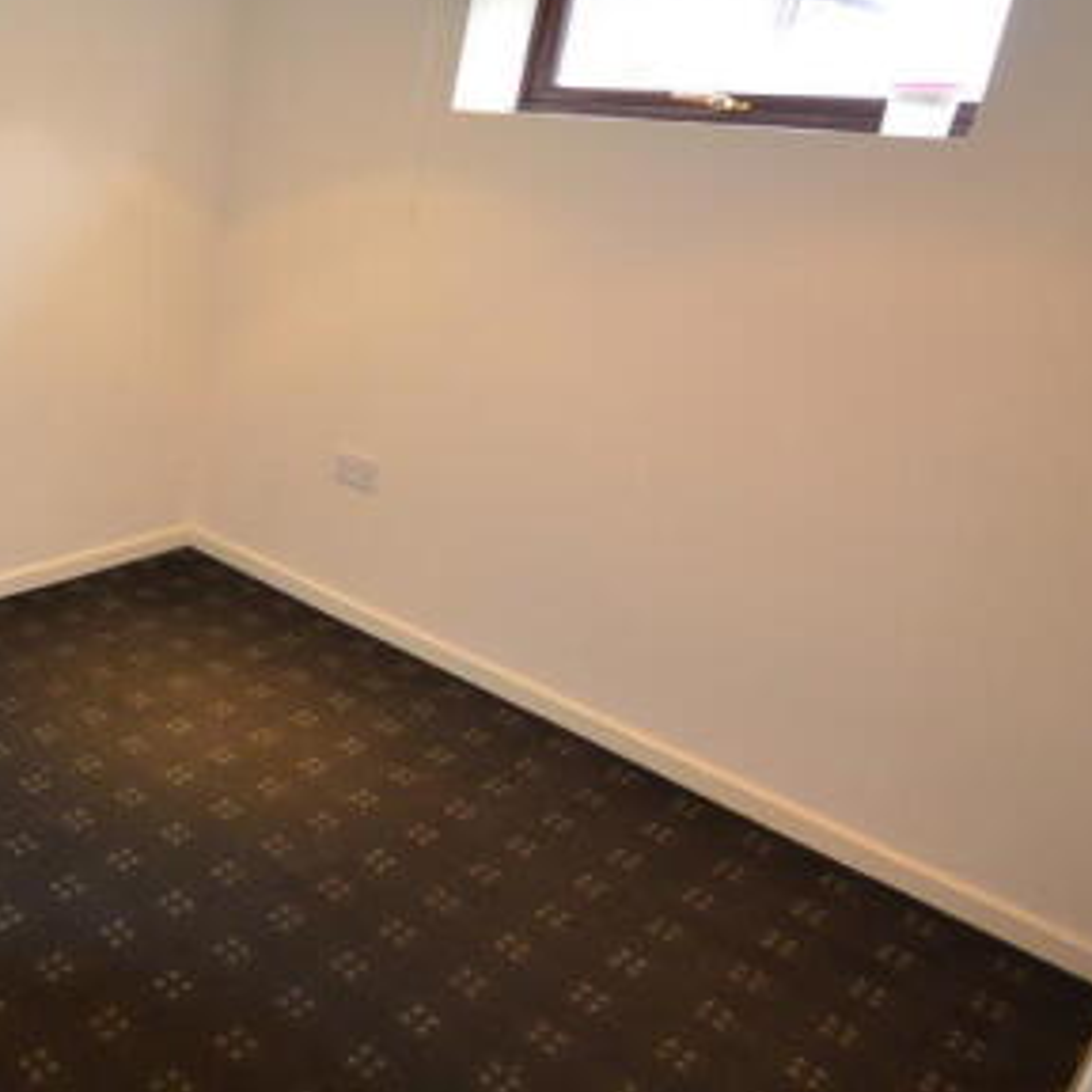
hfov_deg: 47.0
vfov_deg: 55.4
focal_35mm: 29
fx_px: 1035
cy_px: 463
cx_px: 15
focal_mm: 10
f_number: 4
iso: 900
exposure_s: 1/60
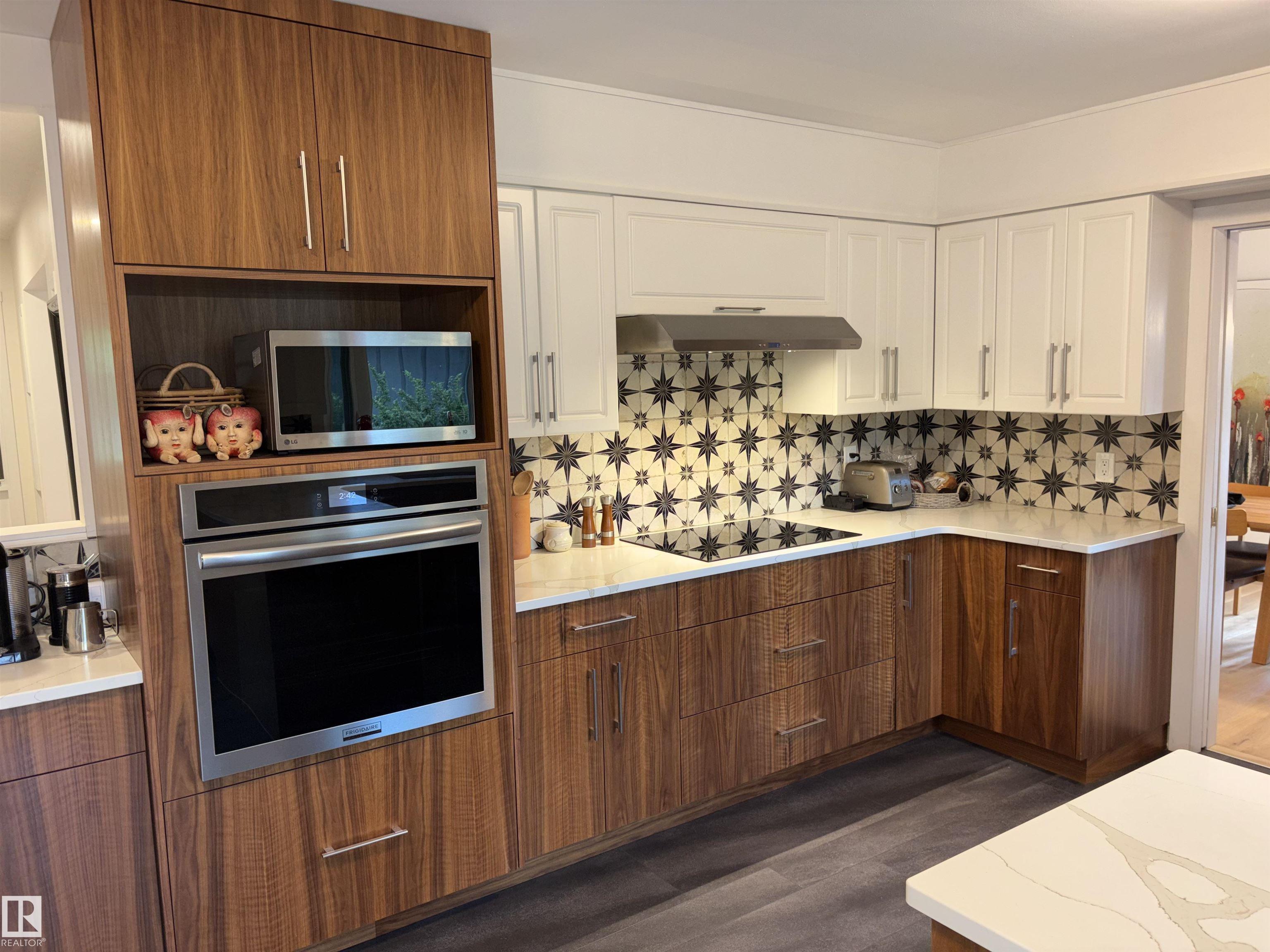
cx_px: 635
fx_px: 954
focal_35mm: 26
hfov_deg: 67.3
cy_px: 476
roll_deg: +1.9
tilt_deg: -7.5
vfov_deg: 53.1
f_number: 1.6
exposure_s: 1/24
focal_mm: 5.96
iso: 50
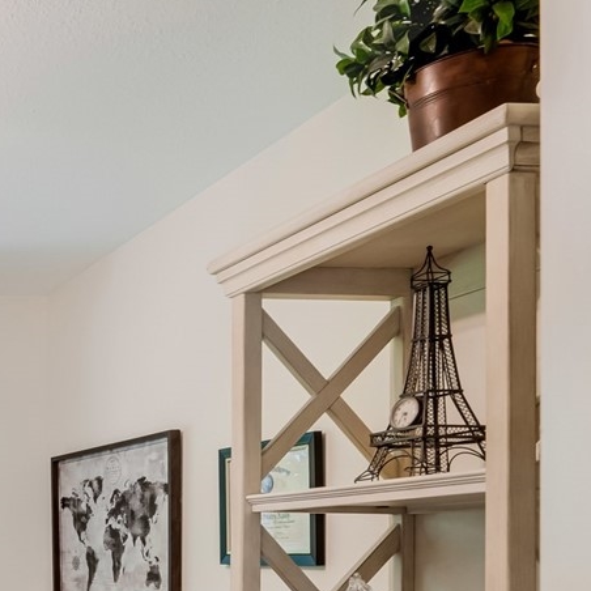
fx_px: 985
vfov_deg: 31.4
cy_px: 562
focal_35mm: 51
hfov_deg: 24.2
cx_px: -348
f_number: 9
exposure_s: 1/100
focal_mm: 16
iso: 400
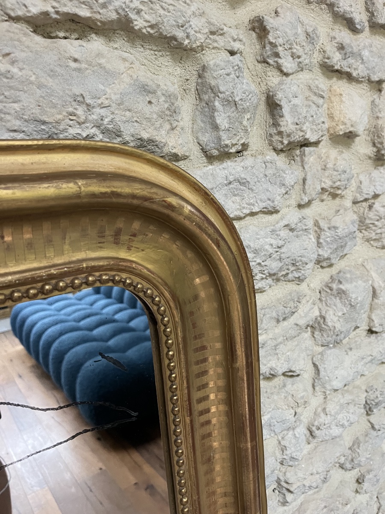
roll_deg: +2.7
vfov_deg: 67.3
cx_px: 192
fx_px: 386
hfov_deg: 53.1
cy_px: 257
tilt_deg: -9.5
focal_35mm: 26
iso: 500
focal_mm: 5.1
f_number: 1.6
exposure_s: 1/50
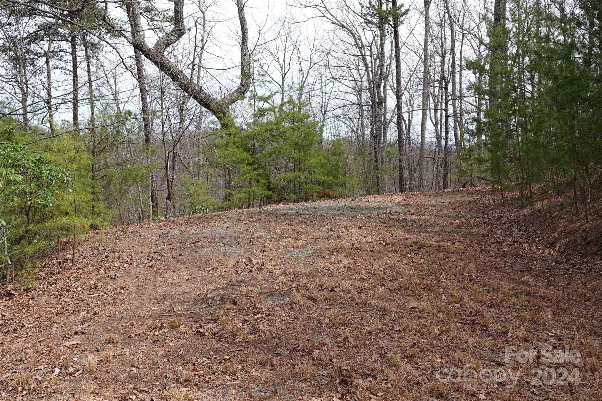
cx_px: 301
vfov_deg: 40.0
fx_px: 552
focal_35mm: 33
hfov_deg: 57.2
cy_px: 200
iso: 100
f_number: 4
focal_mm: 12.04
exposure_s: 1/400
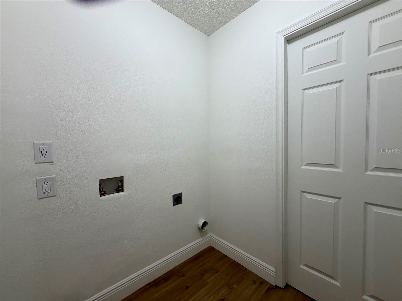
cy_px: 150
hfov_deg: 102.1
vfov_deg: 85.7
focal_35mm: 14
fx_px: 163
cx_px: 201
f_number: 2.2
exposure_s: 1/120
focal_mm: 2.22
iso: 250
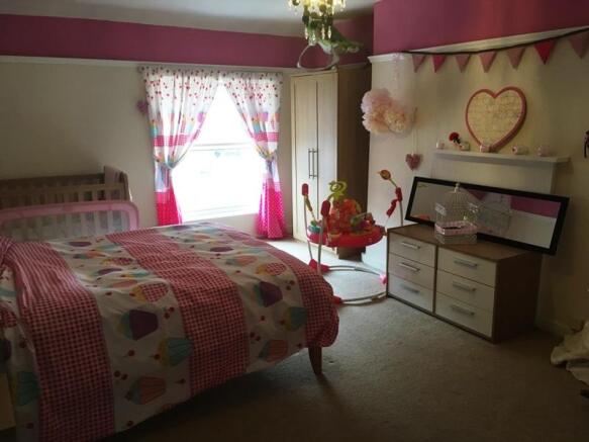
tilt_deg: -12.1
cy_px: 221
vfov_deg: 48.2
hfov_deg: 61.7
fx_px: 493
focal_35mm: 29
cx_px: 294
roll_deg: +0.3
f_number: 2.2
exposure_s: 1/33
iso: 125
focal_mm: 4.15
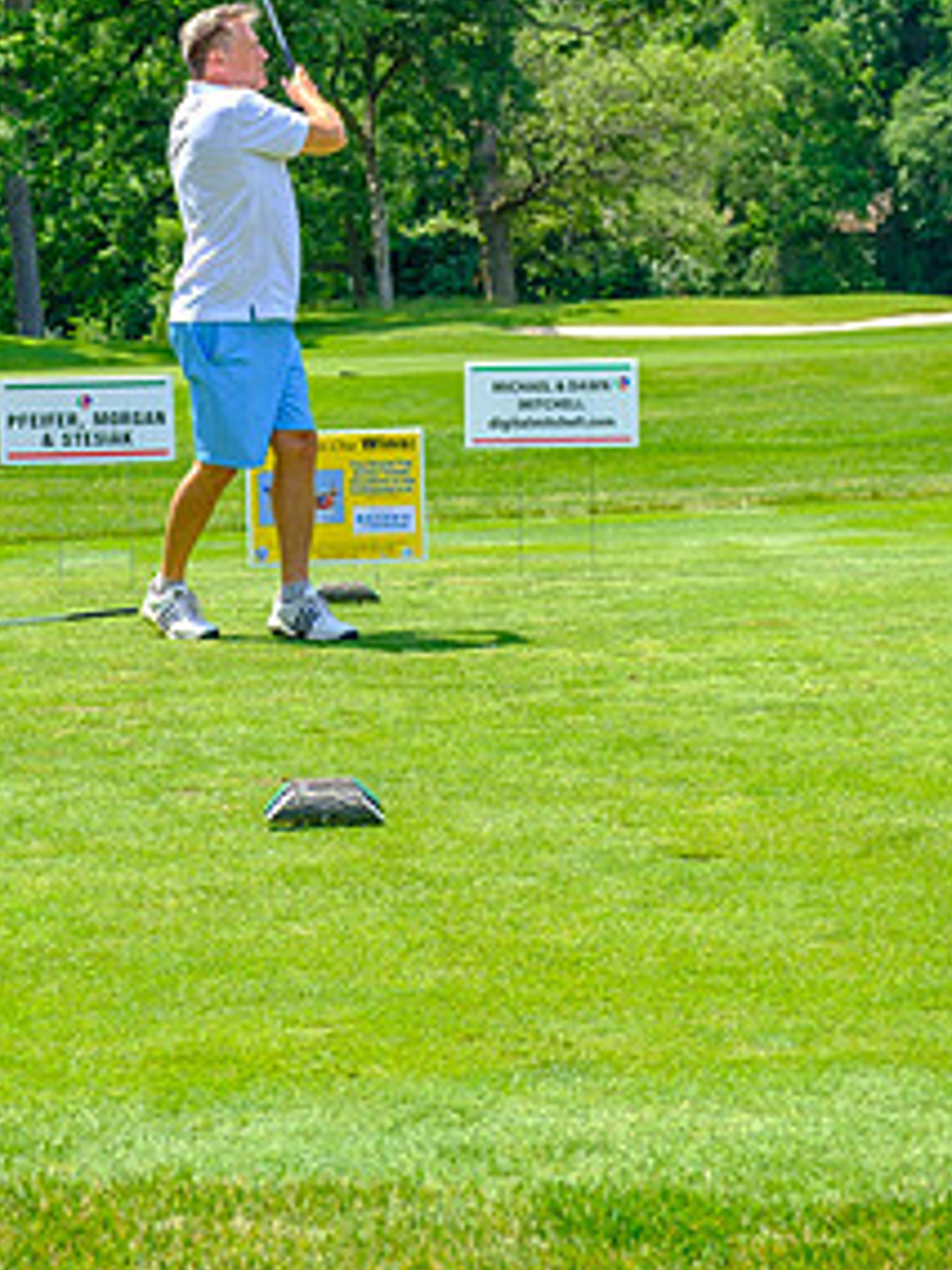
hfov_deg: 15.9
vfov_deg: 20.9
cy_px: 277
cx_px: 340
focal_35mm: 93
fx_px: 3410
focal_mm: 40.7
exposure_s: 1/500
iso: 200
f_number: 5
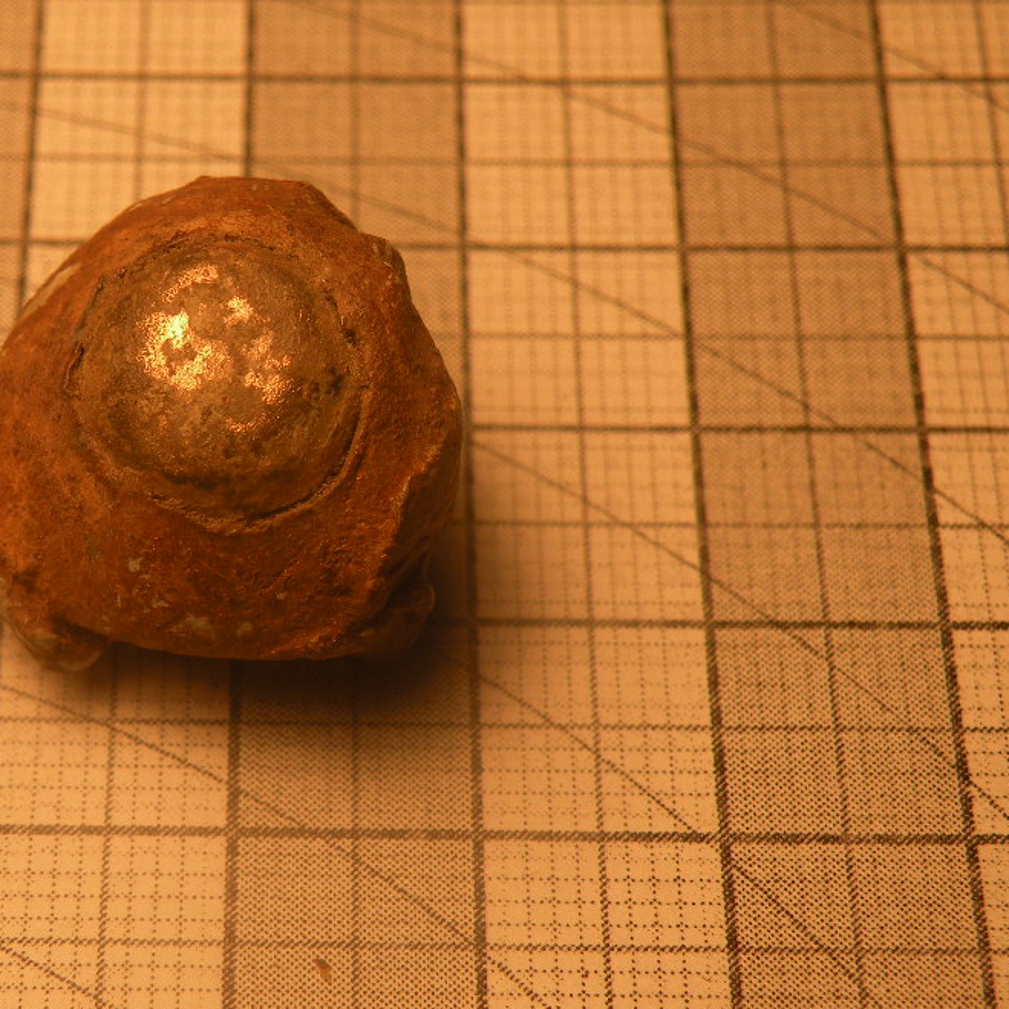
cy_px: 462
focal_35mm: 92
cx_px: 308
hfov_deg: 18.8
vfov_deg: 18.9
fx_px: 3034
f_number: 3.5
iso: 64
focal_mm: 11.9
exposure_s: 1/100
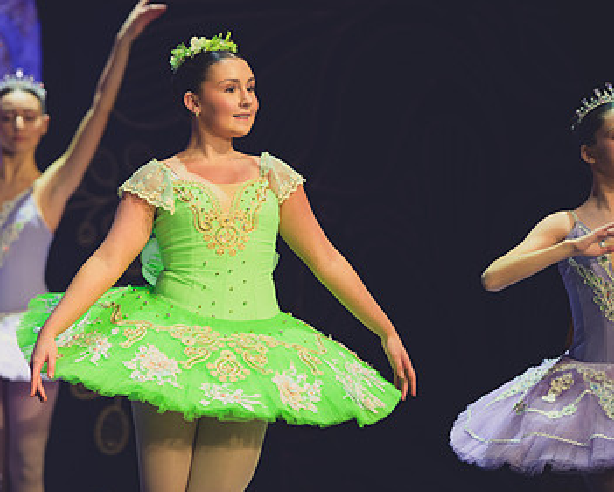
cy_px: 250
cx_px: 191
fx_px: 4653
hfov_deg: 7.5
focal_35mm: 256
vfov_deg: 6.0
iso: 1250
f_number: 2.8
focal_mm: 165
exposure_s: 1/320
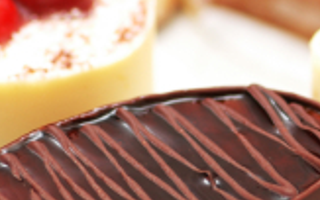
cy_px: 61
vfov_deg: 3.2
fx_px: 3641
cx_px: 199
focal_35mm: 417
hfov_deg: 5.0
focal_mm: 105
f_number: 4
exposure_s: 1/90
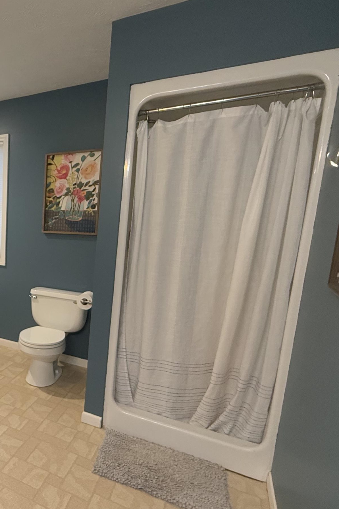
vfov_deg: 71.4
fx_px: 353
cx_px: -29
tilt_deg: -9.4
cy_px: 275
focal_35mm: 25
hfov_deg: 41.5
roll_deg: -1.1
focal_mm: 2.22
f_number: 2.2
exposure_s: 1/60
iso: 250
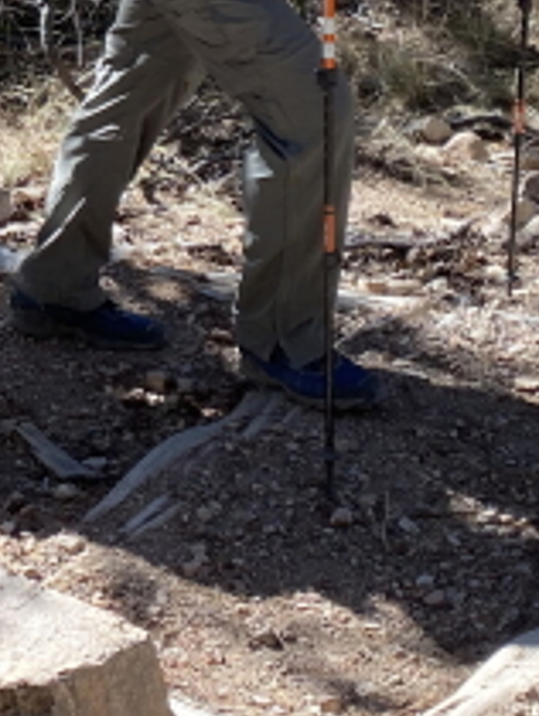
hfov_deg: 14.1
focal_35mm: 99
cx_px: -252
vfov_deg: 19.0
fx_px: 2051
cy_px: -82
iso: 32
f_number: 1.8
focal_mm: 4.25
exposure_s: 1/415
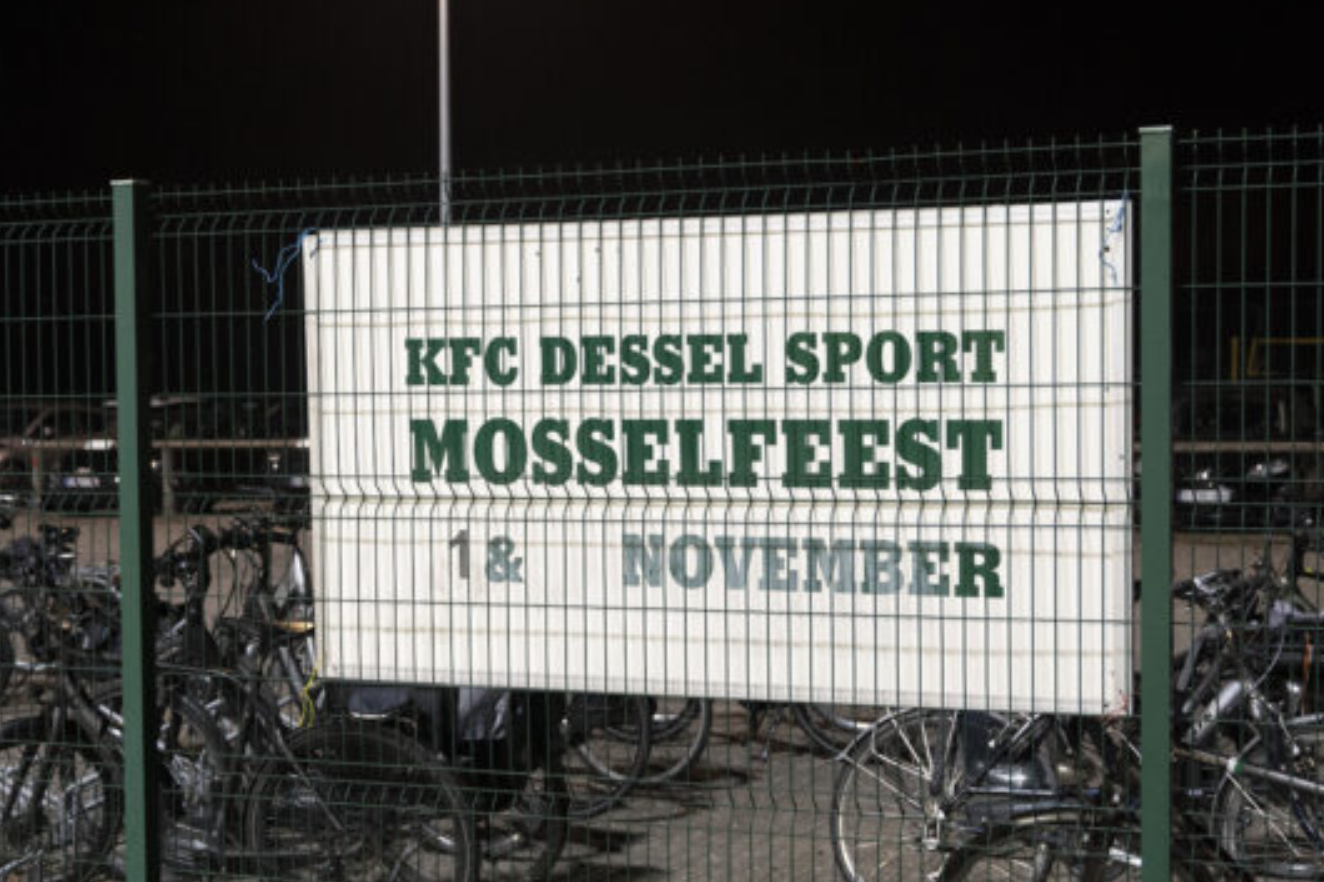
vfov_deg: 25.5
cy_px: 477
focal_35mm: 53
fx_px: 1949
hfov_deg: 37.5
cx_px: 717
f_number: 3.2
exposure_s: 1/25
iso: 2000
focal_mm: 36
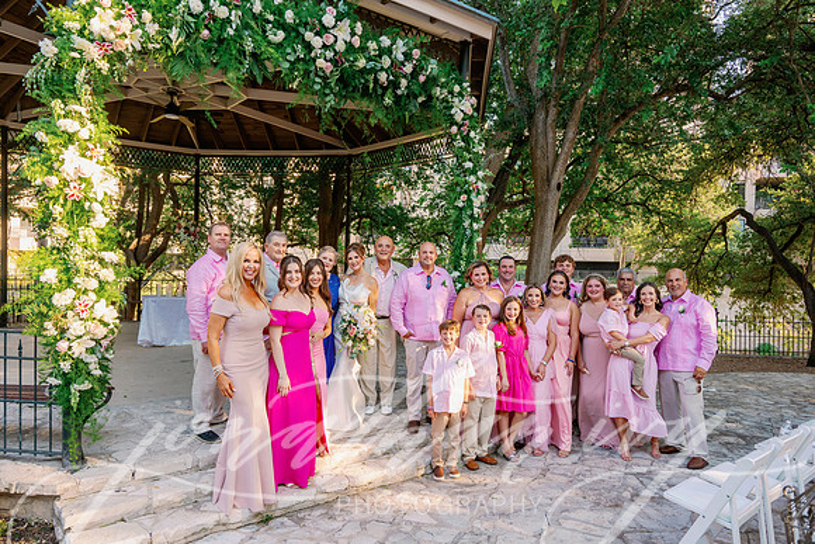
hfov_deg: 73.7
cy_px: 272
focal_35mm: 24
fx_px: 543
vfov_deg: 53.2
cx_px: 408
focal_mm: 24
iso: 500
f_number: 5
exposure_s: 1/320
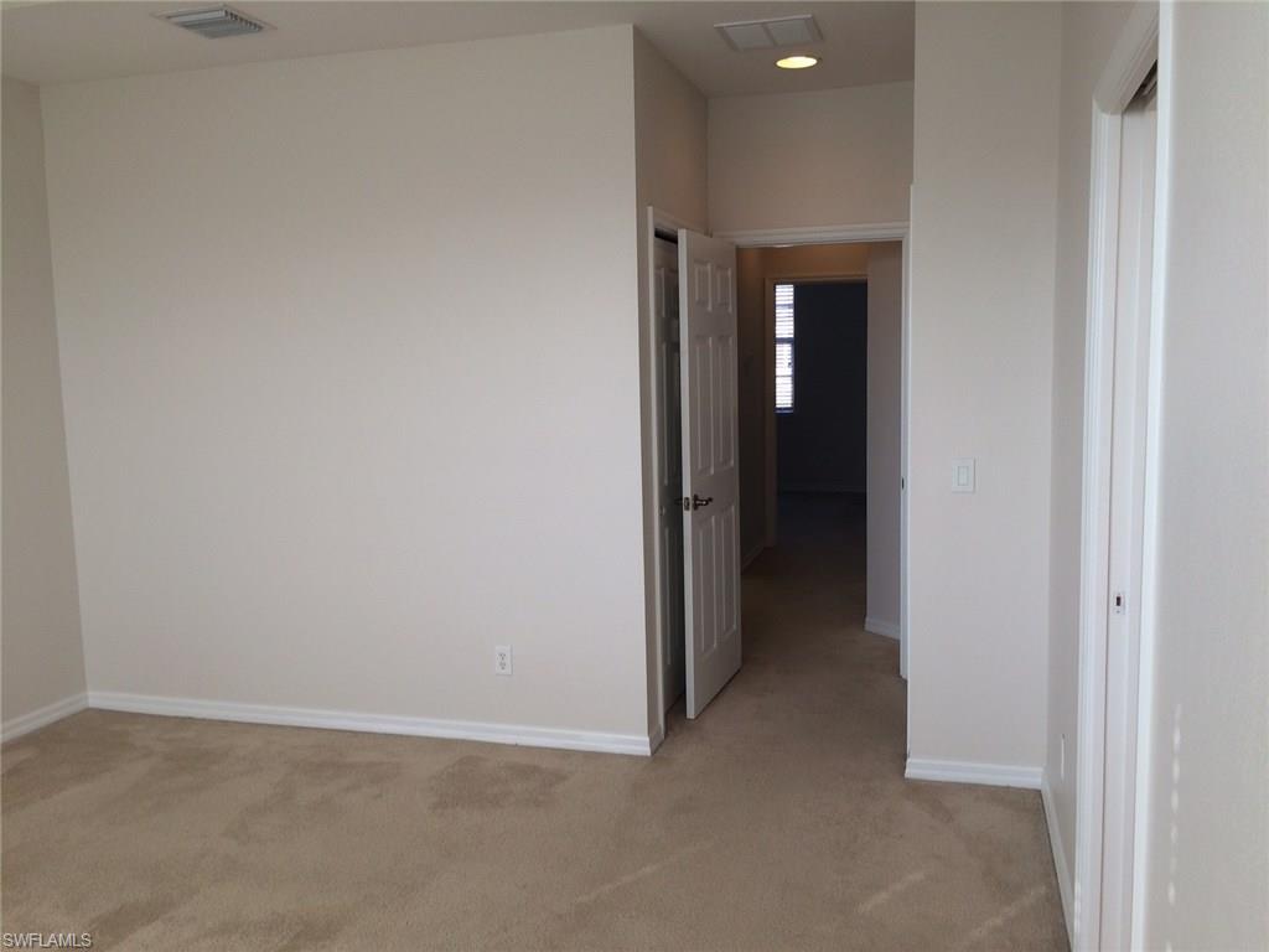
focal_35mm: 29
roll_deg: +1.6
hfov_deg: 61.7
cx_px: 634
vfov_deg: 48.2
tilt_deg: -6.4
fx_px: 1063
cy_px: 476
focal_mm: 4.15
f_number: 2.2
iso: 32
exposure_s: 1/120
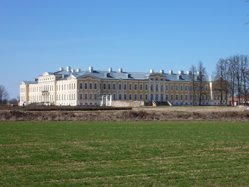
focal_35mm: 67
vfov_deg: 21.9
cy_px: 94
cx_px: 124
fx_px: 482
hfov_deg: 29.0
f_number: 5.6
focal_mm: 11
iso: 80
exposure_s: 1/400
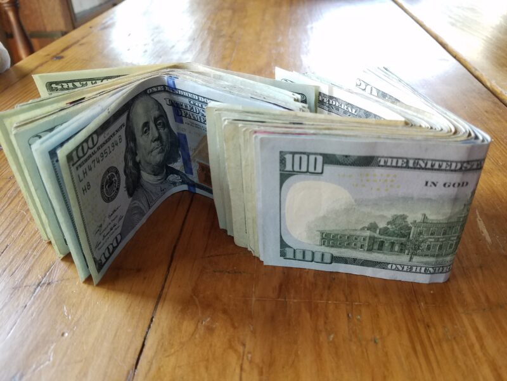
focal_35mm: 26
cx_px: 254
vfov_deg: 53.1
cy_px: 190
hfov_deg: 67.3
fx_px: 381
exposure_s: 1/30
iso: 160
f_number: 1.7
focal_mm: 4.2
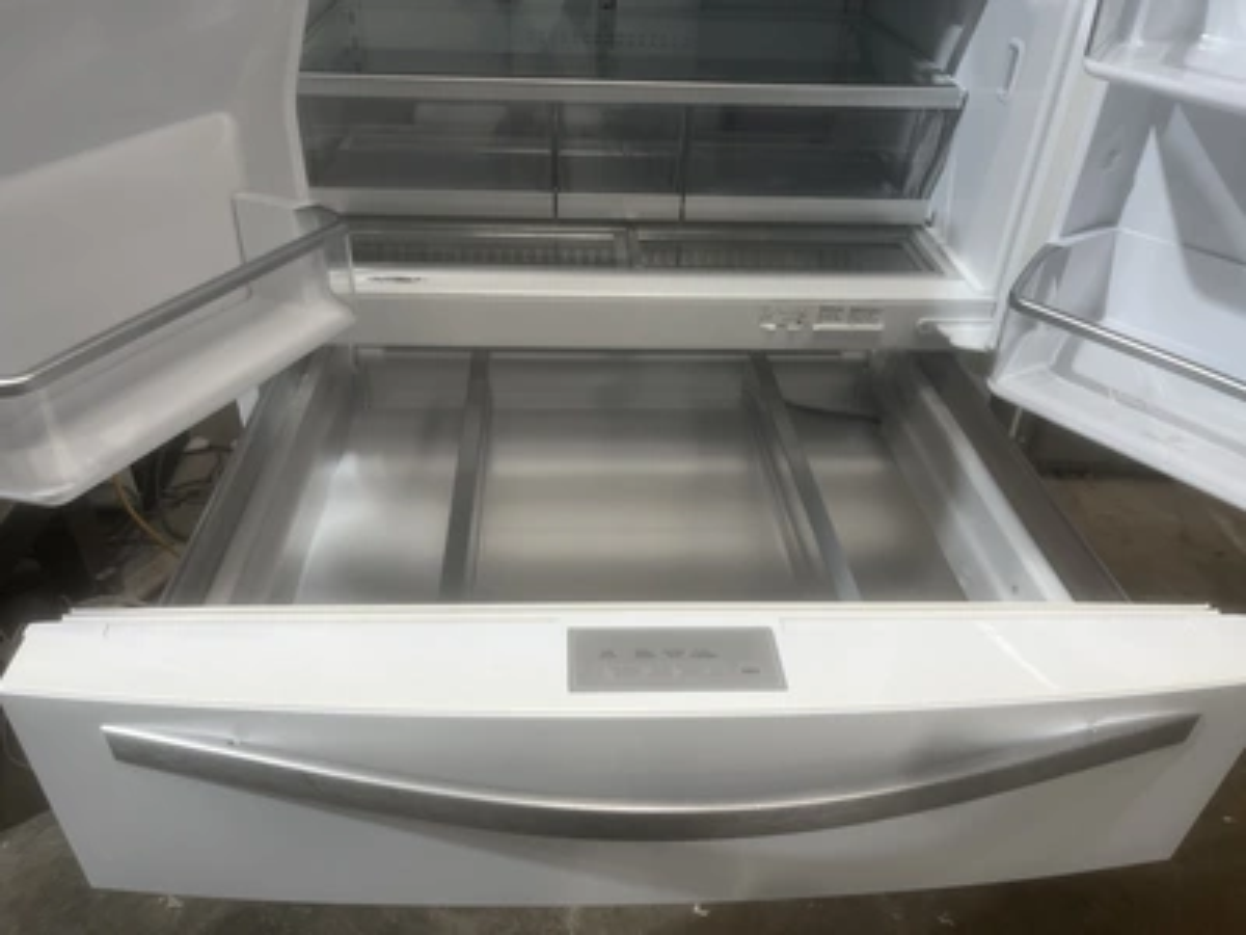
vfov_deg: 53.1
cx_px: 623
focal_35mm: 26
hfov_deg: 67.3
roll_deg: -1.5
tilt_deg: -34.0
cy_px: 468
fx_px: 936
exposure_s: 1/120
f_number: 1.6
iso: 125
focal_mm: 5.1
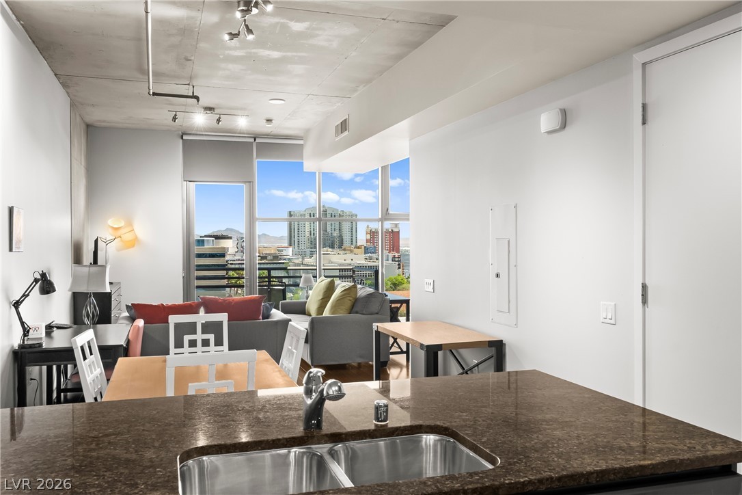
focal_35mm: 31
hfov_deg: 60.3
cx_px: 371
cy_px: 248
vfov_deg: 42.3
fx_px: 639
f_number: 8
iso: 400
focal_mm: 21
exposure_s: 1/15
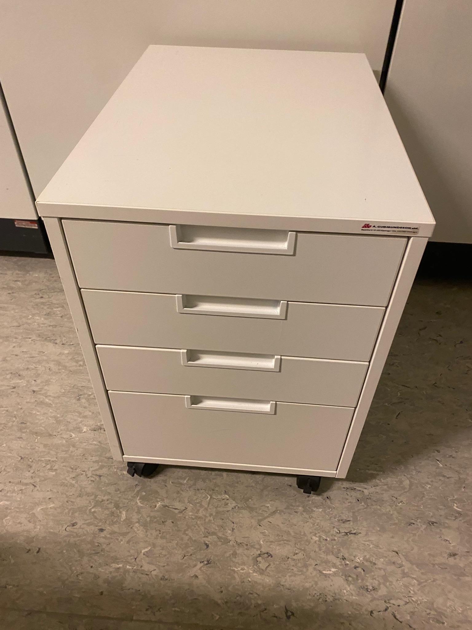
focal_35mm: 26
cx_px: 236
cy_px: 315
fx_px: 473
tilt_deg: -43.8
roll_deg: -2.0
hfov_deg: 53.1
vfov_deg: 67.3
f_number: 1.8
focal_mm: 4.25
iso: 320
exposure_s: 1/50
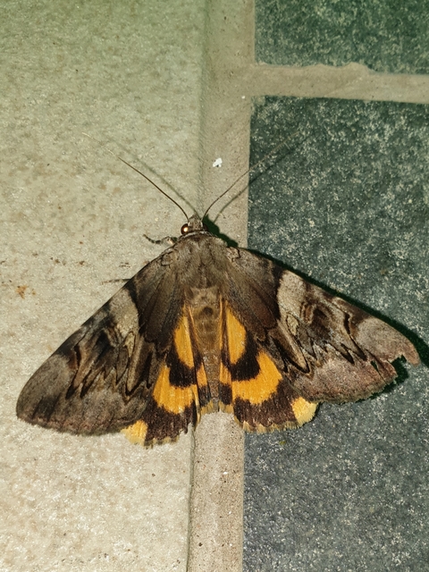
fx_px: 430
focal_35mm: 26
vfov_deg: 67.3
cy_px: 286
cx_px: 214
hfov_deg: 53.1
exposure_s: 1/101
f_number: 2.4
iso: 50
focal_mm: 4.3
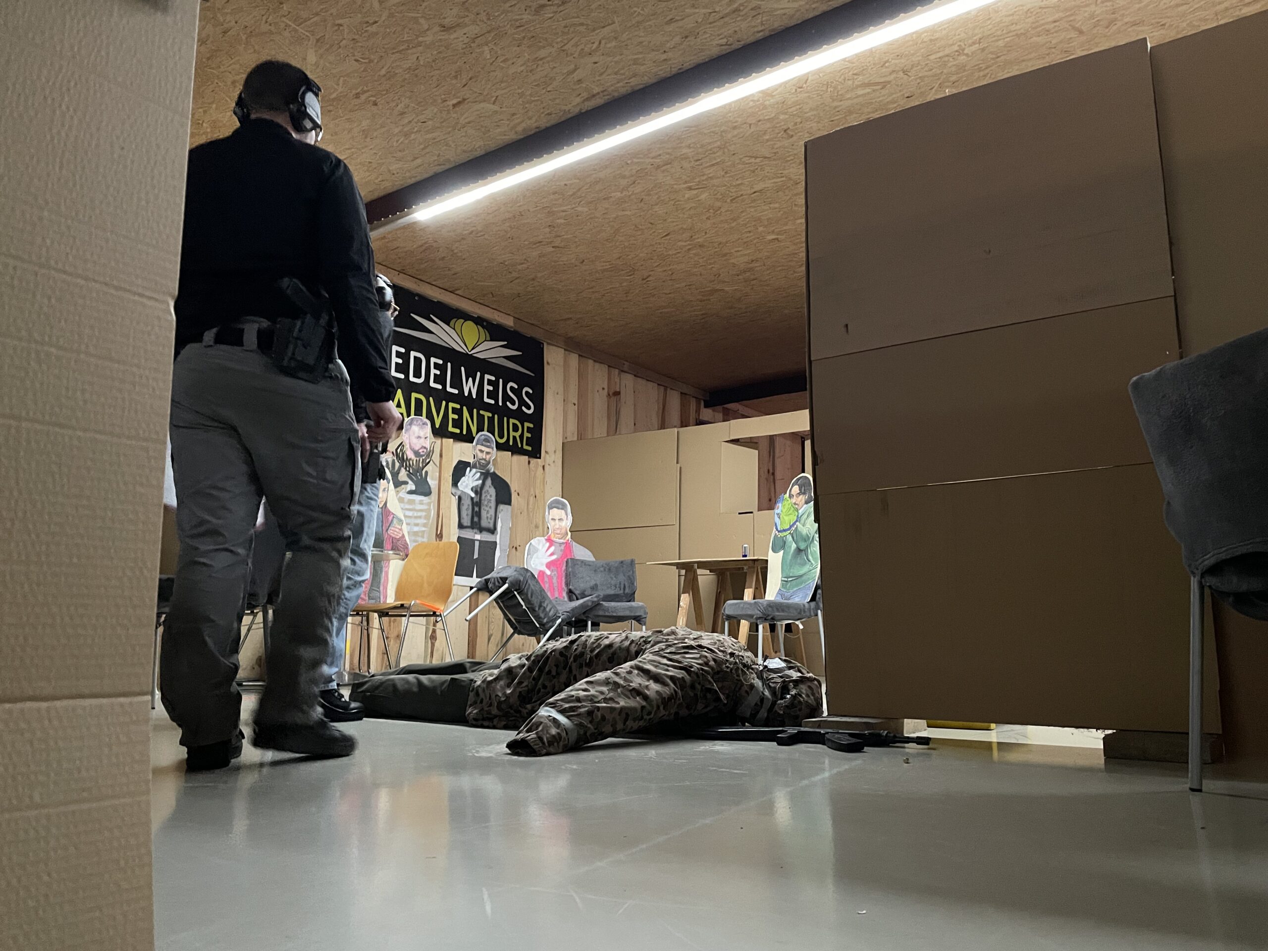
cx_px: 634
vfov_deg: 53.1
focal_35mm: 26
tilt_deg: +9.0
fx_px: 952
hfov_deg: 67.3
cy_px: 476
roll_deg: +0.6
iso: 800
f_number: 1.6
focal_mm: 4.2
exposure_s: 1/29
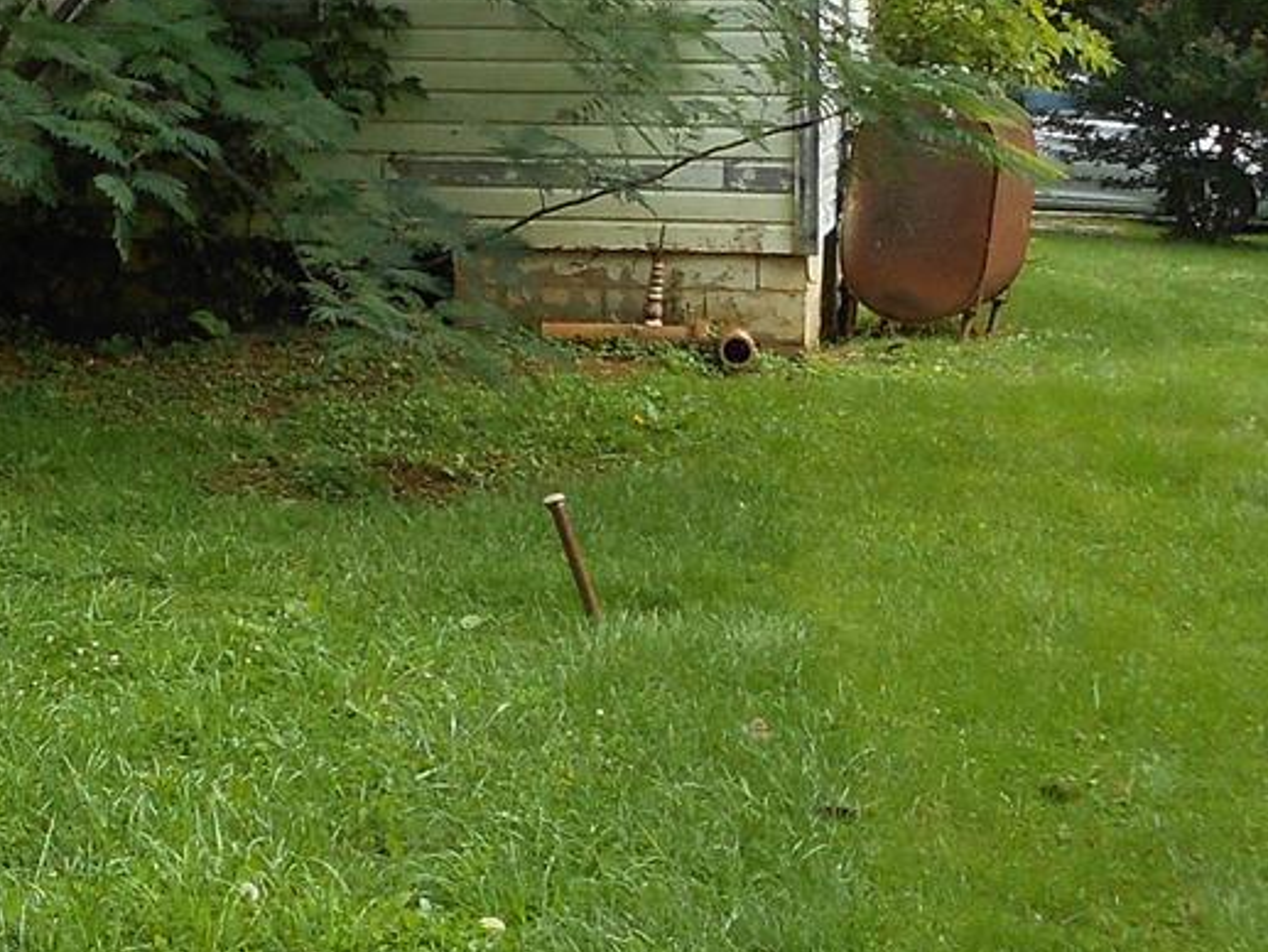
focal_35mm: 99
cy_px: 61
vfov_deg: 14.8
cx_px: -143
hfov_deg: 19.0
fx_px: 3627
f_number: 3.7
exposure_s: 1/160
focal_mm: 4.5
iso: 80
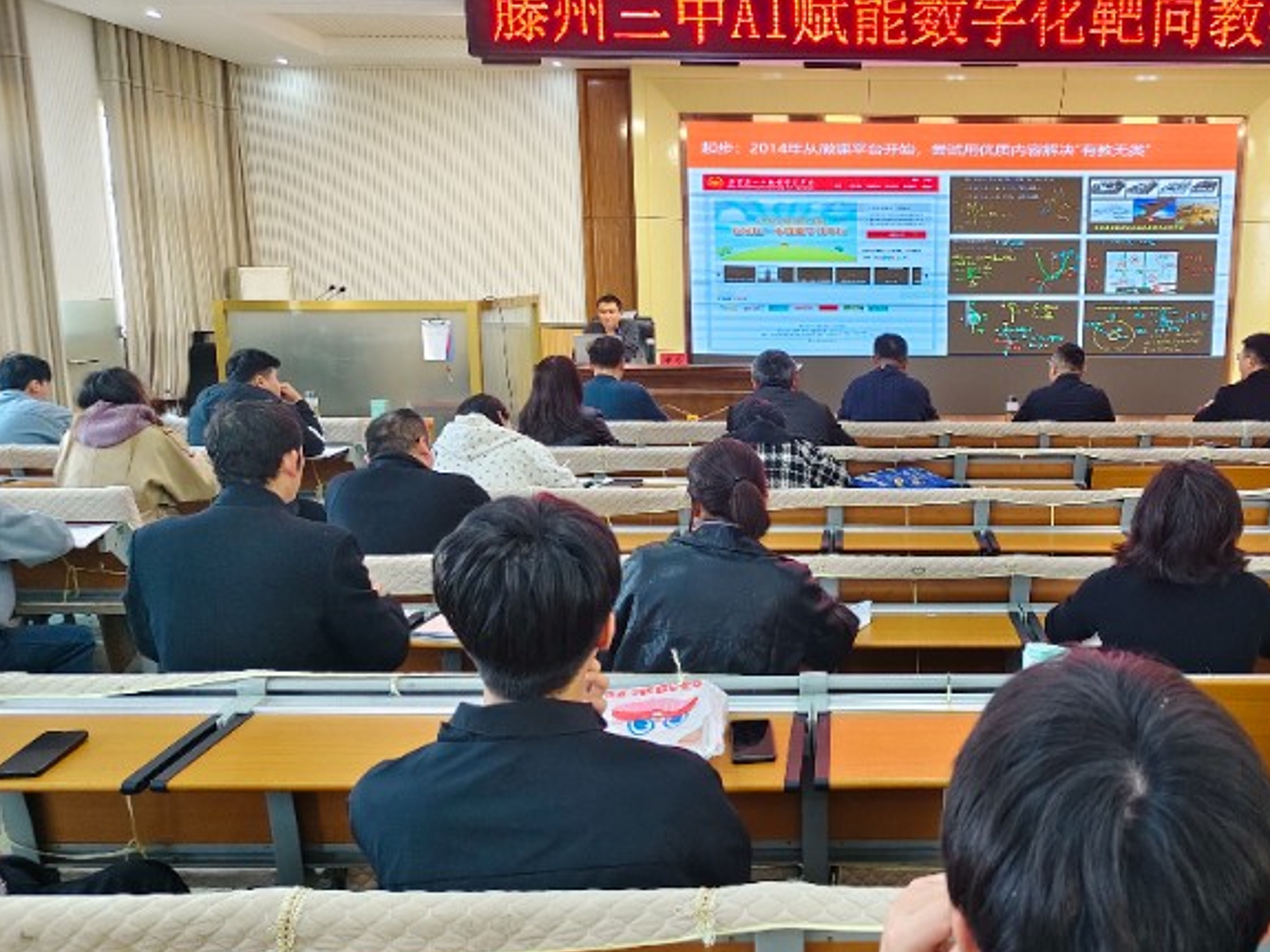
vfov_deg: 44.1
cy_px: 504
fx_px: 1174
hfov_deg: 55.3
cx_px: 879
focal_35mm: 32
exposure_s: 1/100
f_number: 1.88
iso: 105
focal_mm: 5.56
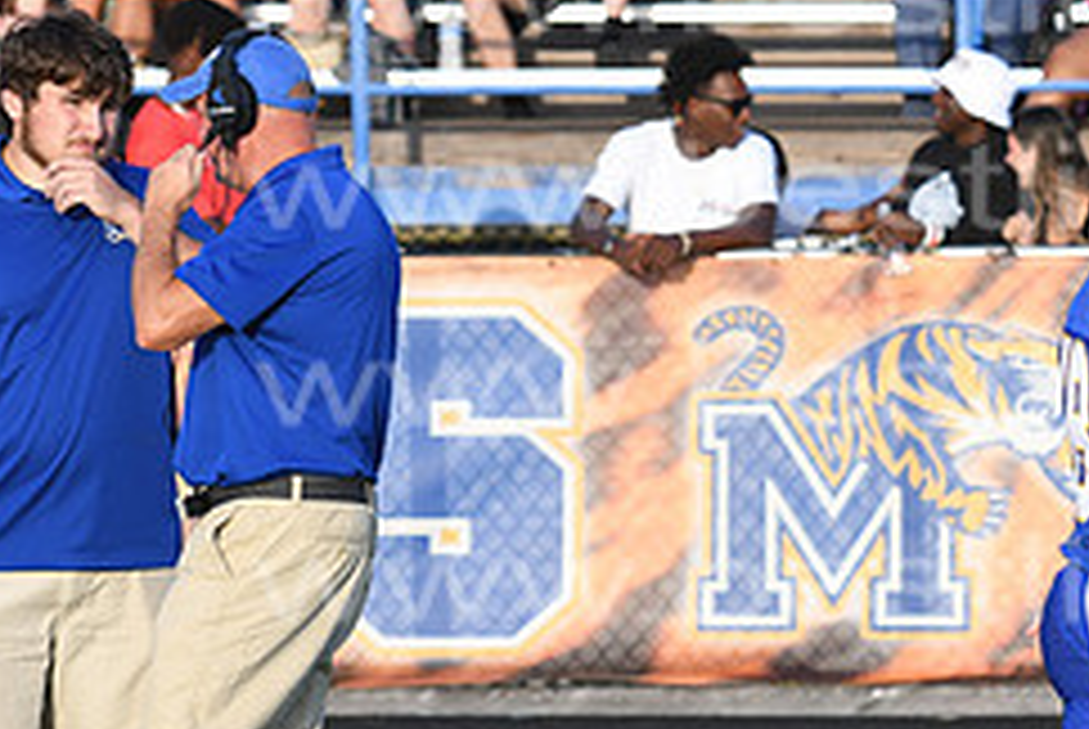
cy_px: 493
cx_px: 1282
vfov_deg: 3.2
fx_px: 13053
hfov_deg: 4.8
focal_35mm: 431
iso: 125
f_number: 5.6
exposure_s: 1/500
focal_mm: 120
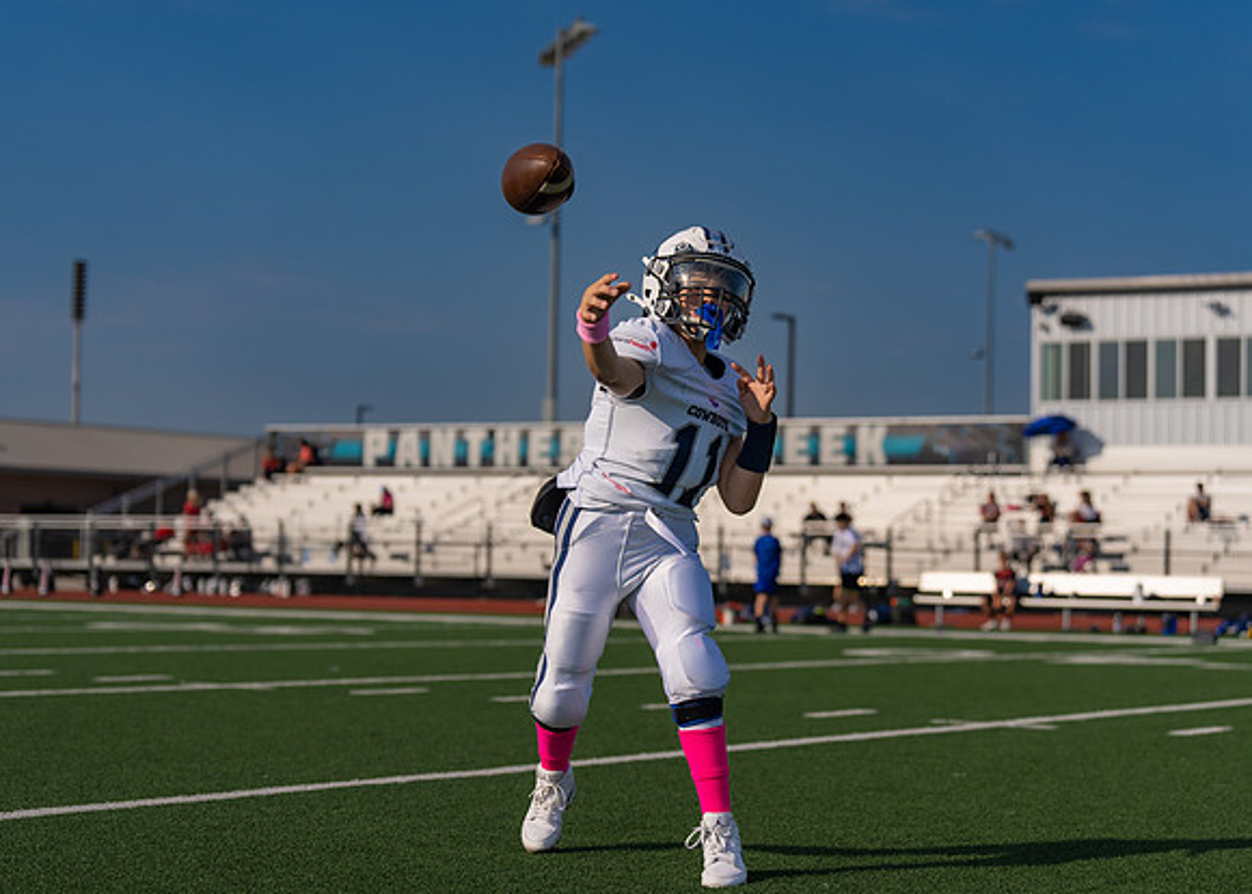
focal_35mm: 73
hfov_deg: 27.0
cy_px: 447
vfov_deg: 19.4
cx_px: 626
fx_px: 2608
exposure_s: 1/4000
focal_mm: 70
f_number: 3.2
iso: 100
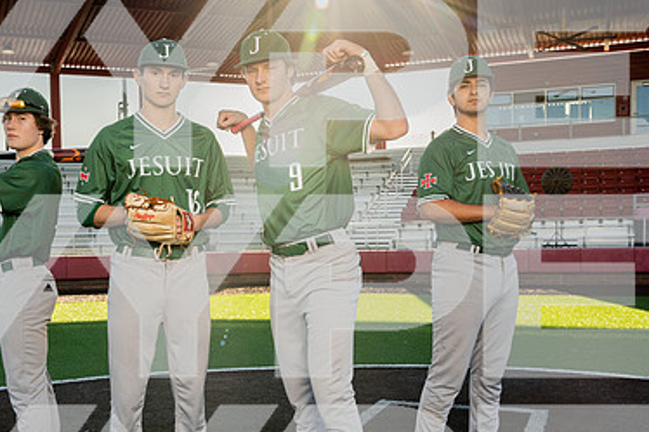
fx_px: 811
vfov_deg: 29.6
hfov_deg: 43.3
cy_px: 287
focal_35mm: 45
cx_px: 241
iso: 125
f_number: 6.3
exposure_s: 1/250
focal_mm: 29
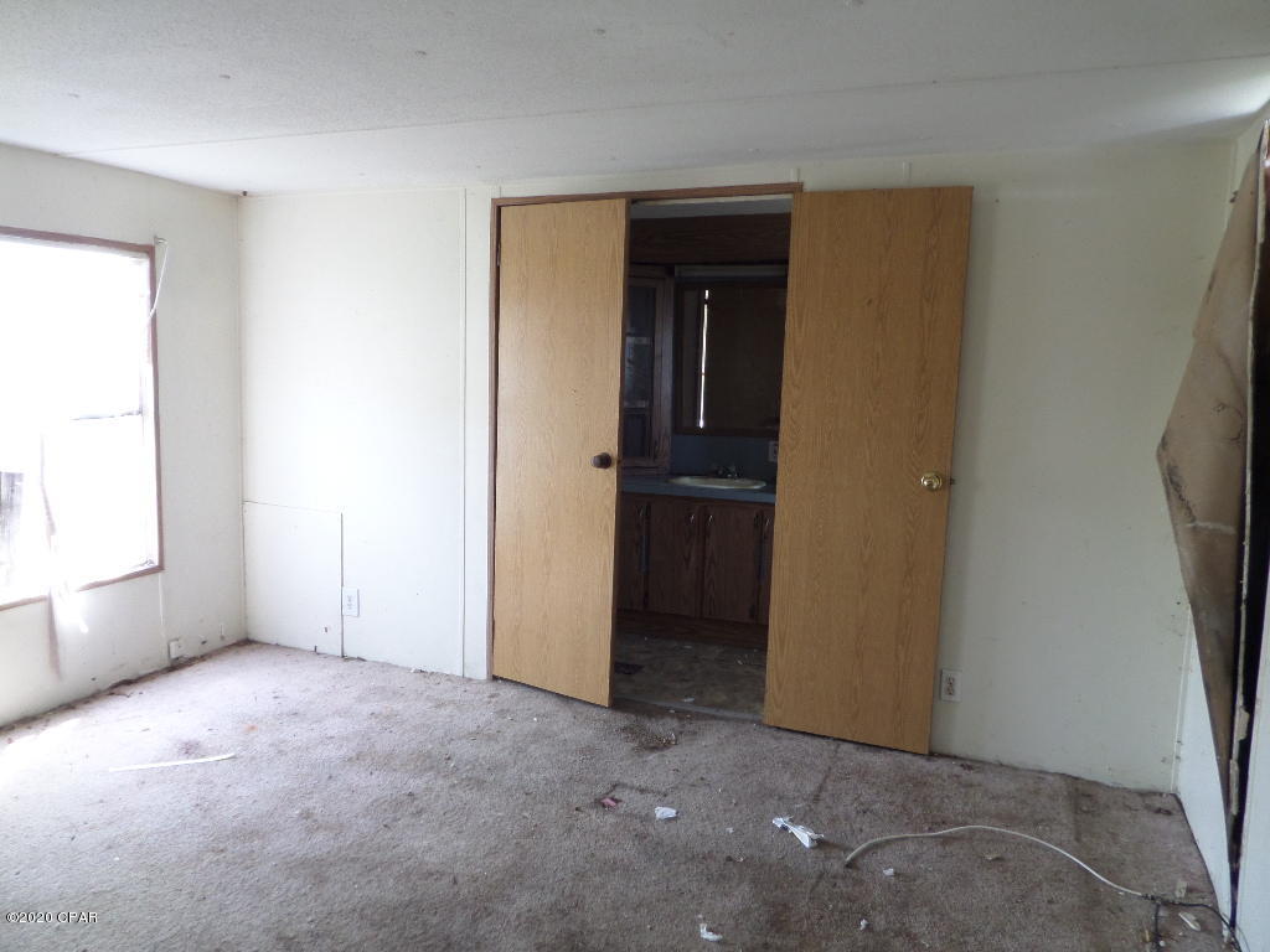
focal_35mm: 24
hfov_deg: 71.6
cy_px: 476
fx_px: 881
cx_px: 635
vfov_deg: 56.8
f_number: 3.2
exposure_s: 1/30
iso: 160
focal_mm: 4
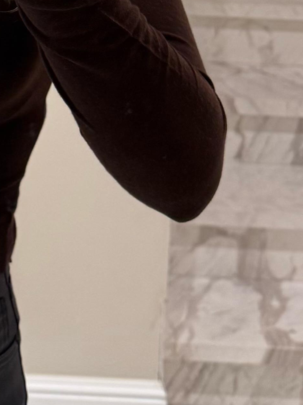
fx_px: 1273
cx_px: -128
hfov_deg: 13.0
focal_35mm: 109
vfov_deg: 16.6
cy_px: -187
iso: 160
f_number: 1.78
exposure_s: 1/50
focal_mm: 6.76
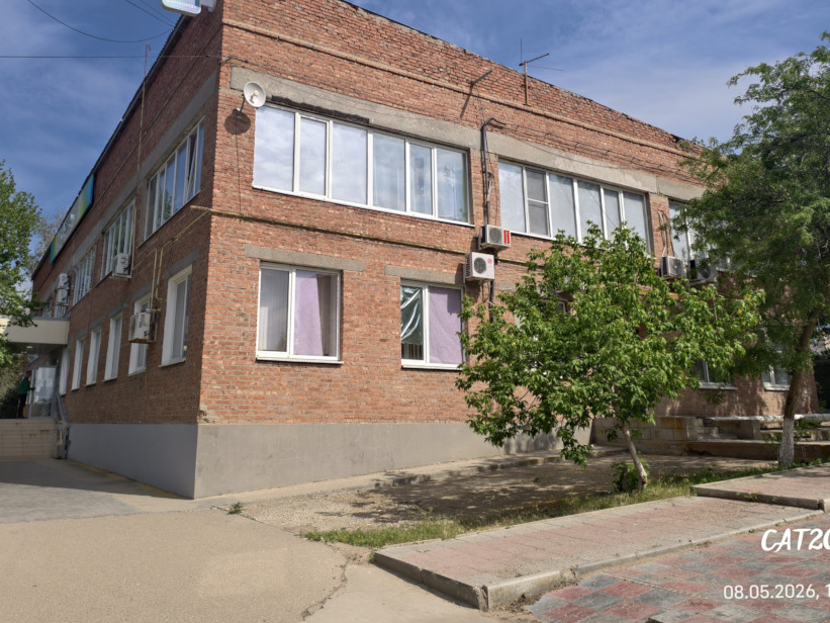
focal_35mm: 28
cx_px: 366
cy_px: 245
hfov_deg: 63.2
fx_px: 671
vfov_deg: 49.4
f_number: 1.57
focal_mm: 6.54
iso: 72
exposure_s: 1/3559
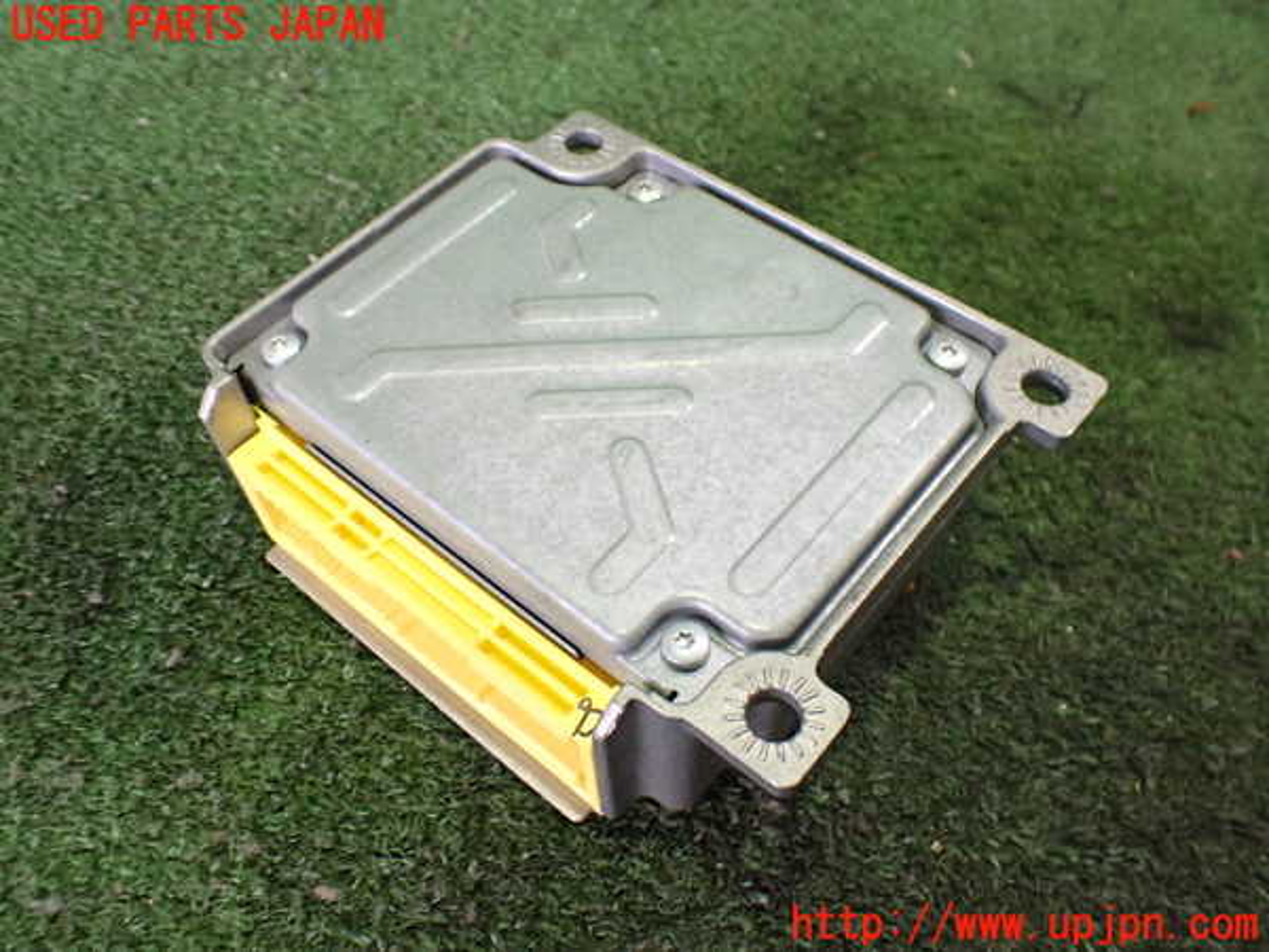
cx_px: 634
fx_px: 1100
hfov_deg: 60.0
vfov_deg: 46.8
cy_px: 476
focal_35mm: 30
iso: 800
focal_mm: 5.4
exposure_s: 1/80
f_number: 2.3
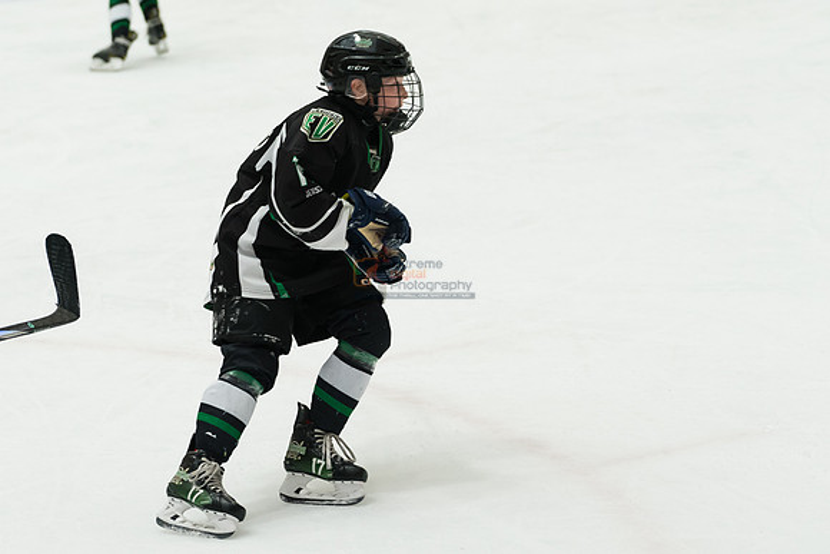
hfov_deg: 13.5
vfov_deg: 9.0
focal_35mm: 152
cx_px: 347
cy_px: 219
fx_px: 3514
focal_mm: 84
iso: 2000
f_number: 3.2
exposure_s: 1/800
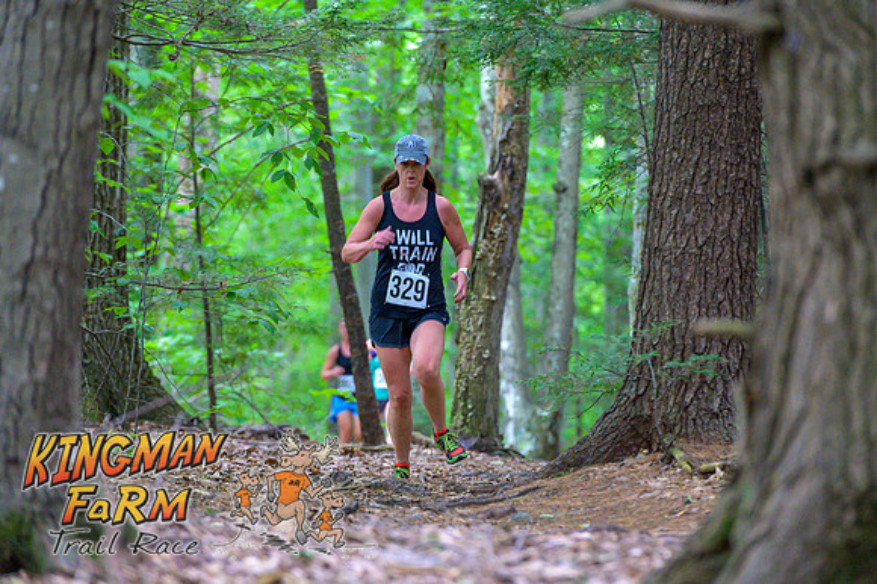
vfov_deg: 6.9
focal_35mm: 200
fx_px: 4869
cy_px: 292
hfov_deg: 10.3
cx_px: 438
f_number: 4
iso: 8000
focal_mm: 200
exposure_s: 1/200
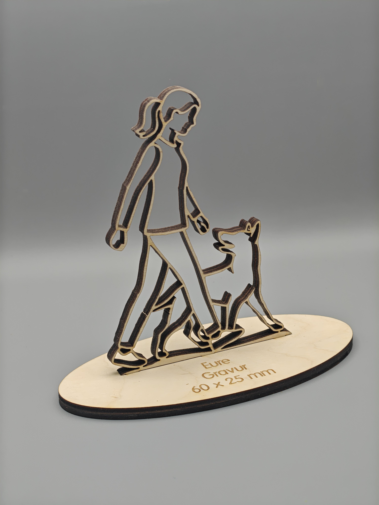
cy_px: 252
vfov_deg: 26.7
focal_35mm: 73
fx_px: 1066
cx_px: 190
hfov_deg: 20.2
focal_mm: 13.85
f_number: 16
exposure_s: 1/100
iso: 160
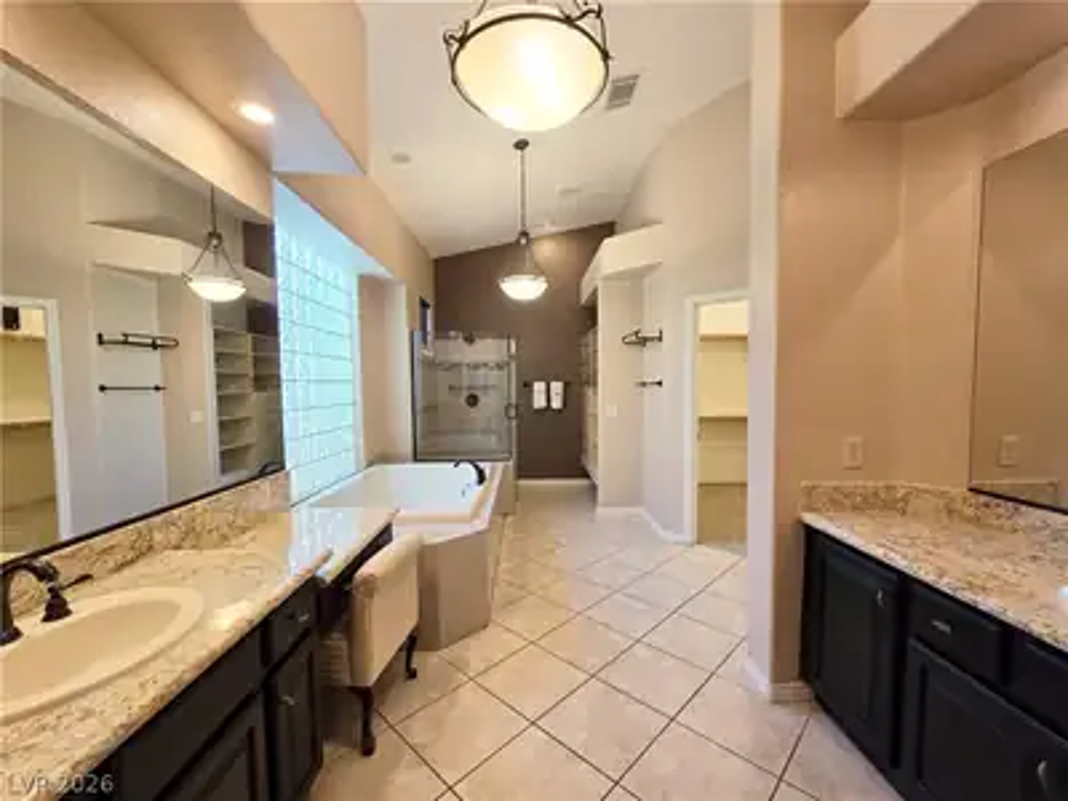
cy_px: 400
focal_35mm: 13
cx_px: 534
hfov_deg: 106.2
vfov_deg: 89.9
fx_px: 401
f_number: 2.2
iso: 80
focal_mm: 2.2
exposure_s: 1/60
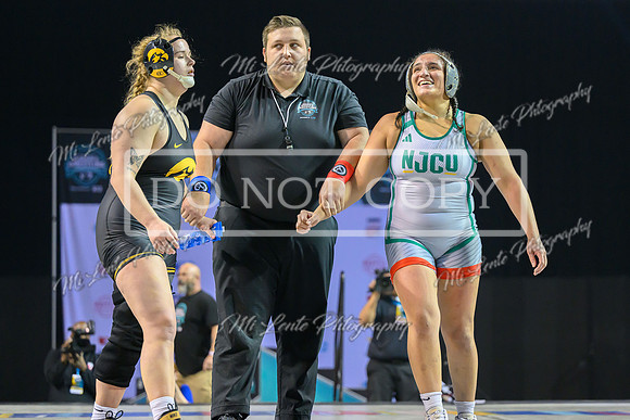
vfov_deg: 11.7
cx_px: 394
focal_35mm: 117
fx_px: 2052
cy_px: 162
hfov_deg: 17.4
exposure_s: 1/800
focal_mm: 93
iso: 3200
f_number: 2.8
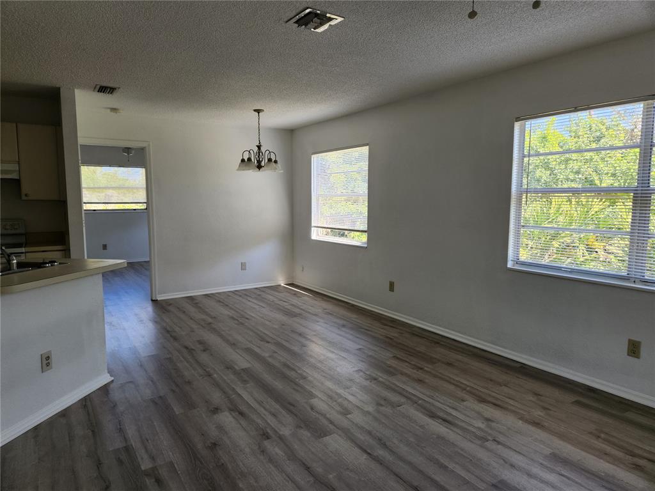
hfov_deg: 73.9
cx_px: 328
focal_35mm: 23
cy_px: 246
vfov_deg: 58.9
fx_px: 435
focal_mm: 5.4
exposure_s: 1/180
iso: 40
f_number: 1.8
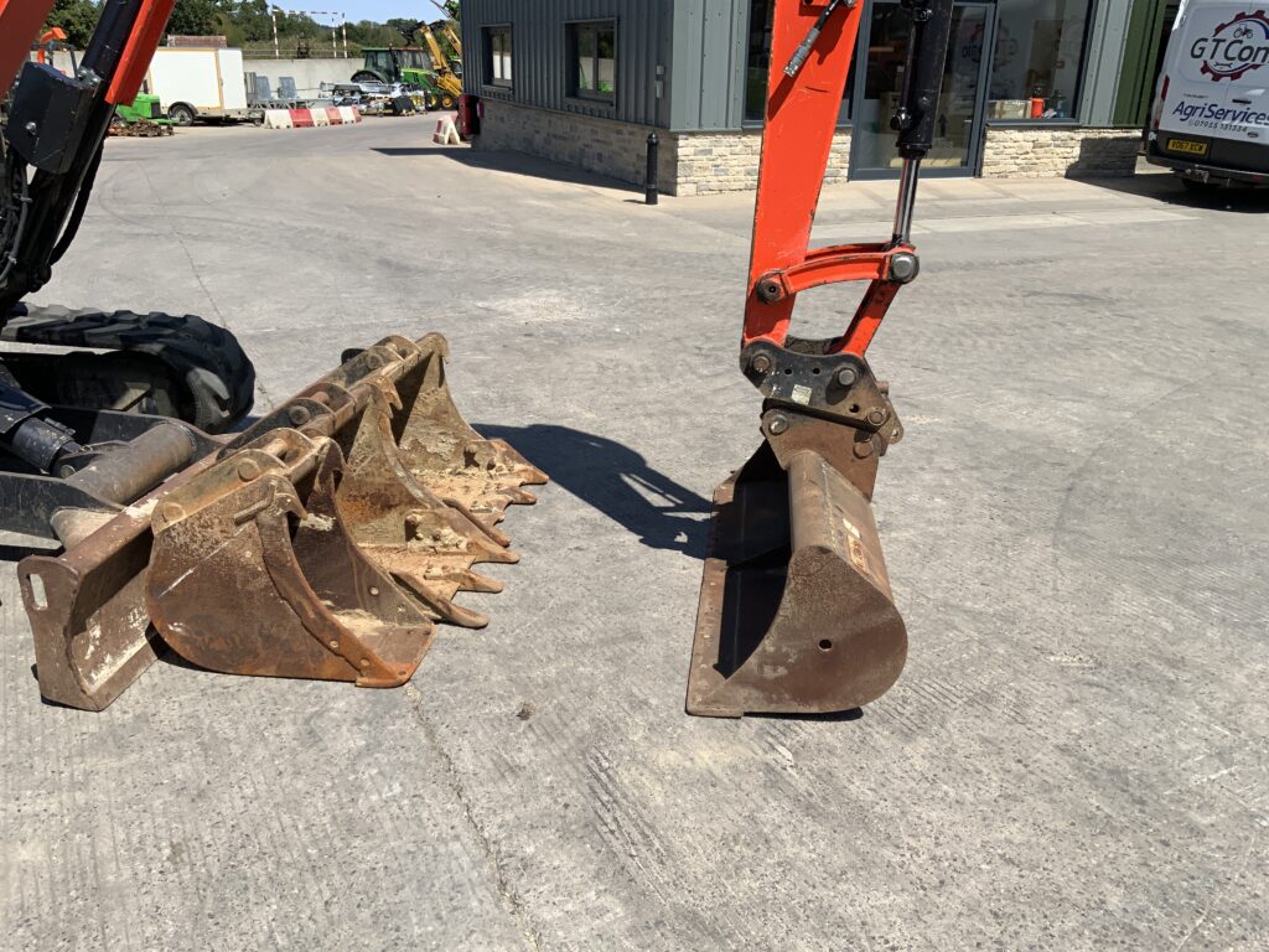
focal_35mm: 29
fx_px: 1063
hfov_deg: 61.7
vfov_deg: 48.2
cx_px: 634
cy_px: 476
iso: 16
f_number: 1.8
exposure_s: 1/2058
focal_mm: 3
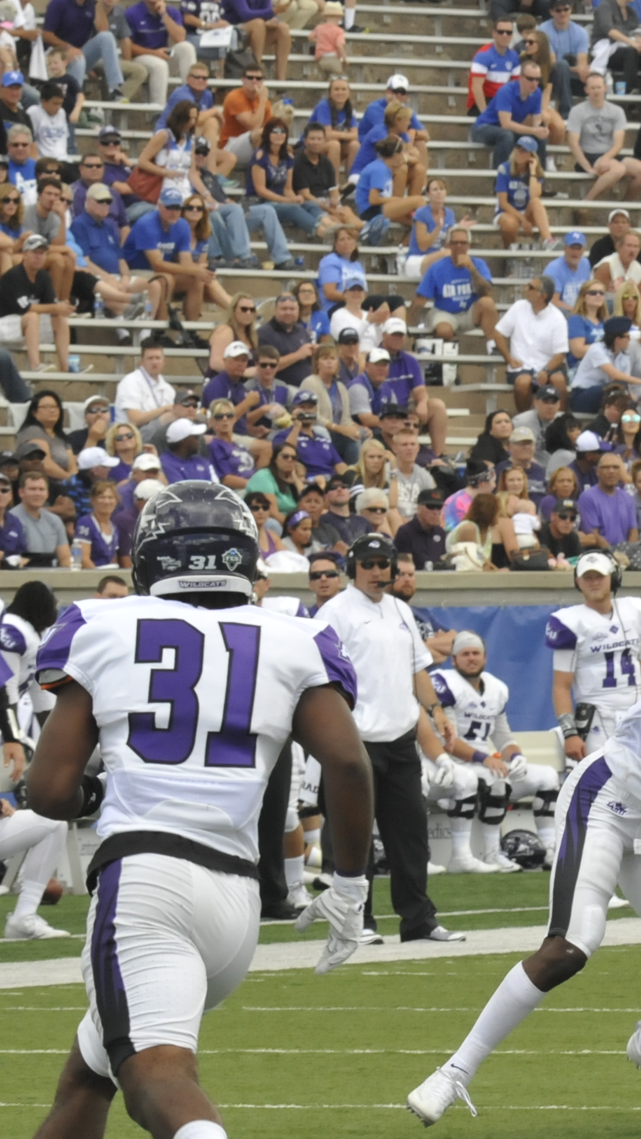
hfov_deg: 2.7
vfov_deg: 4.7
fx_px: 13808
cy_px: 776
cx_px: 626
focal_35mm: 457
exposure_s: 1/500
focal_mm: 200
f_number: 16
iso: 2200
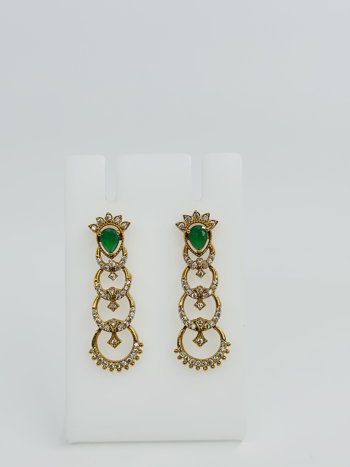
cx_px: 163
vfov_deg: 36.8
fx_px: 701
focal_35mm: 52
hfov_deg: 28.0
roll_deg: -0.4
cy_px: 250
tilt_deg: -20.9
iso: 80
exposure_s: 1/980
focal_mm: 6.86
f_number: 1.78
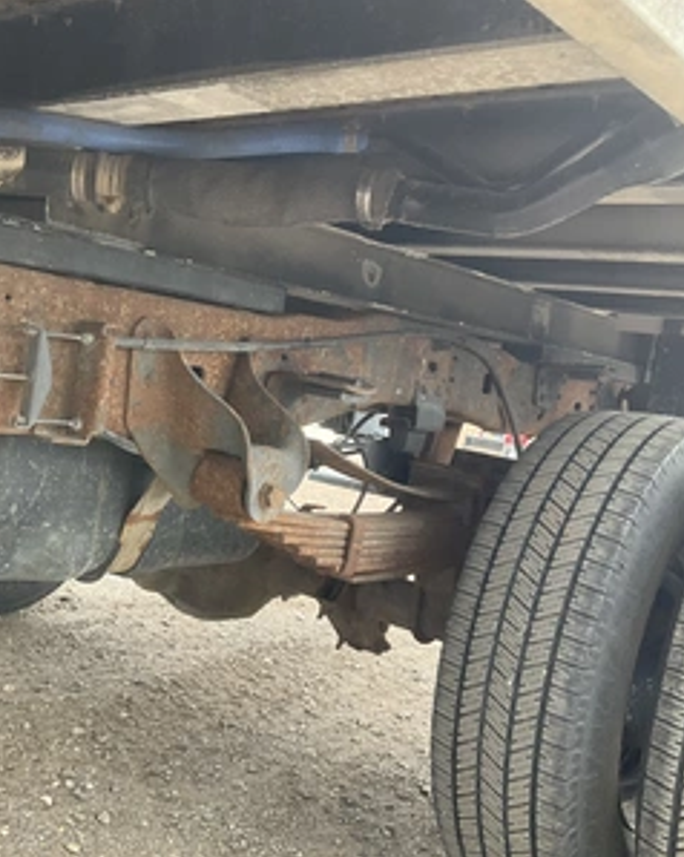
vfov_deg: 48.0
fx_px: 963
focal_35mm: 38
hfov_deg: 37.9
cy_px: 428
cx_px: 155
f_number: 1.8
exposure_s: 1/122
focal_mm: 3
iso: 50
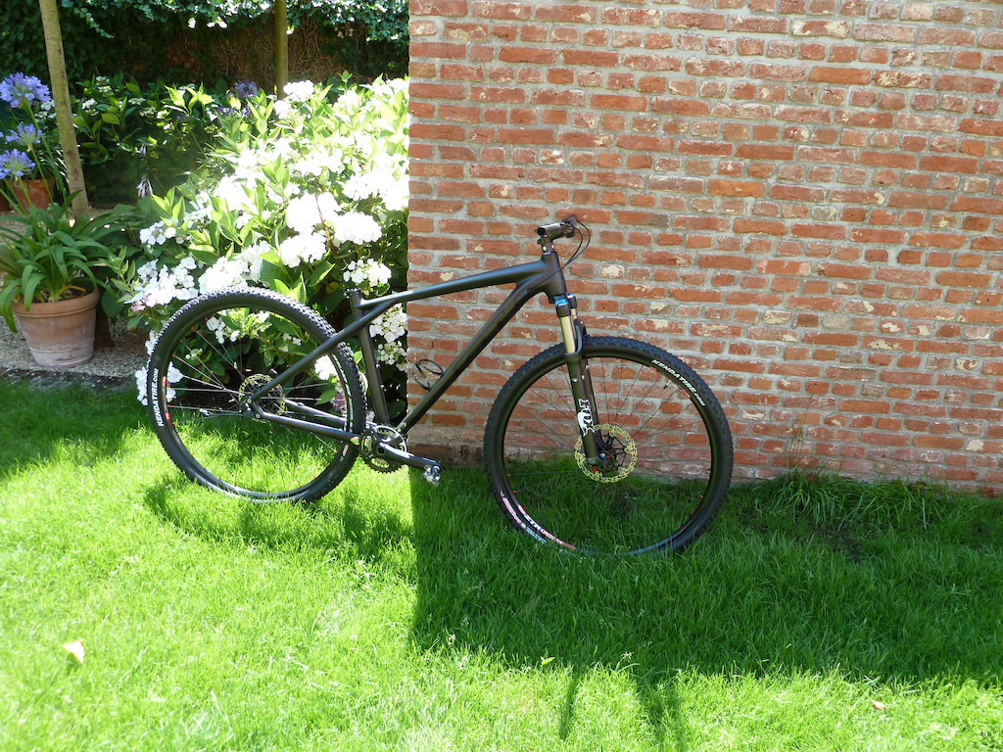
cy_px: 376
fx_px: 724
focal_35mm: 25
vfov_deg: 54.9
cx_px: 502
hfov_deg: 69.4
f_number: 3.3
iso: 80
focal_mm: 4.1
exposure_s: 1/100
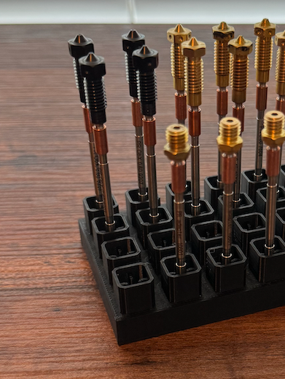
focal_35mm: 59
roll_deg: -1.2
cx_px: 247
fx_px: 647
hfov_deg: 24.2
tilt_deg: -33.6
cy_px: 228
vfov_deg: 32.6
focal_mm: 6.86
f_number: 1.78
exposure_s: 1/60
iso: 200
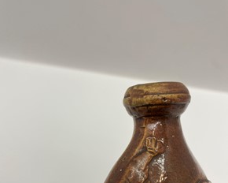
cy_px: 137
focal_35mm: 35
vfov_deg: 41.0
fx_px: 236
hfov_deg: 51.5
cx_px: 112
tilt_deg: -53.8
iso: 40
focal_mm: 5.1
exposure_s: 1/100
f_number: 1.6
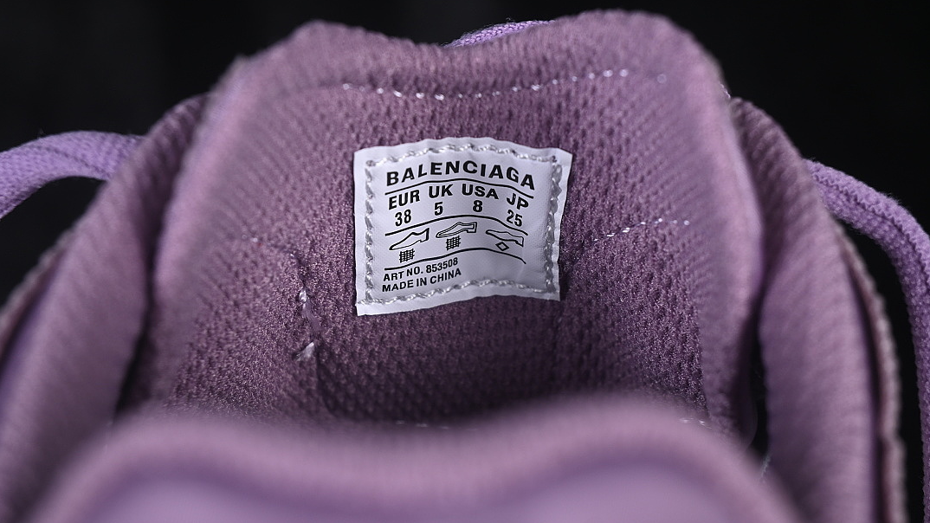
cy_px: 250
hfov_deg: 26.9
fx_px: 1948
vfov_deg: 15.3
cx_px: 466
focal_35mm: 79
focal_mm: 50
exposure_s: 1/80
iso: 160
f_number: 7.1
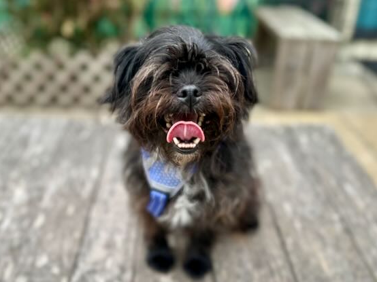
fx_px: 283
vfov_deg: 53.0
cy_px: 141
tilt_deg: -29.3
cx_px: 180
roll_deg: -1.4
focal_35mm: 26
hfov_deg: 67.3
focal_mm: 6.86
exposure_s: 1/918
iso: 80
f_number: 1.78
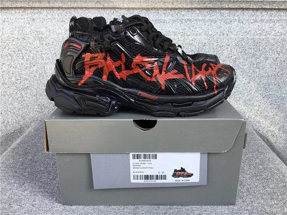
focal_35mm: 31
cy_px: 108
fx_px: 257
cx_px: 144
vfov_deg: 45.4
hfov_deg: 58.4
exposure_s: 1/162
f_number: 2.4
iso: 25
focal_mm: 3.3
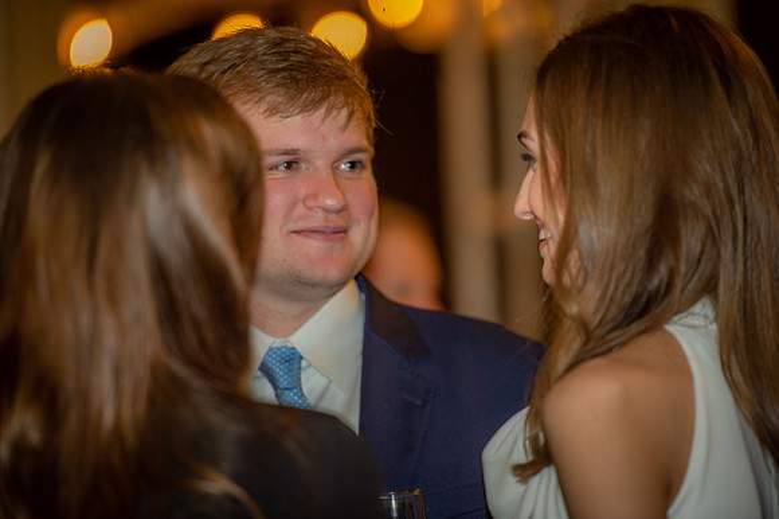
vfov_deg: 6.9
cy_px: 260
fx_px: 4325
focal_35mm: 200
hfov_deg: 10.3
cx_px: 390
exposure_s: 1/100
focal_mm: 200
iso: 1250
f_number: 2.8
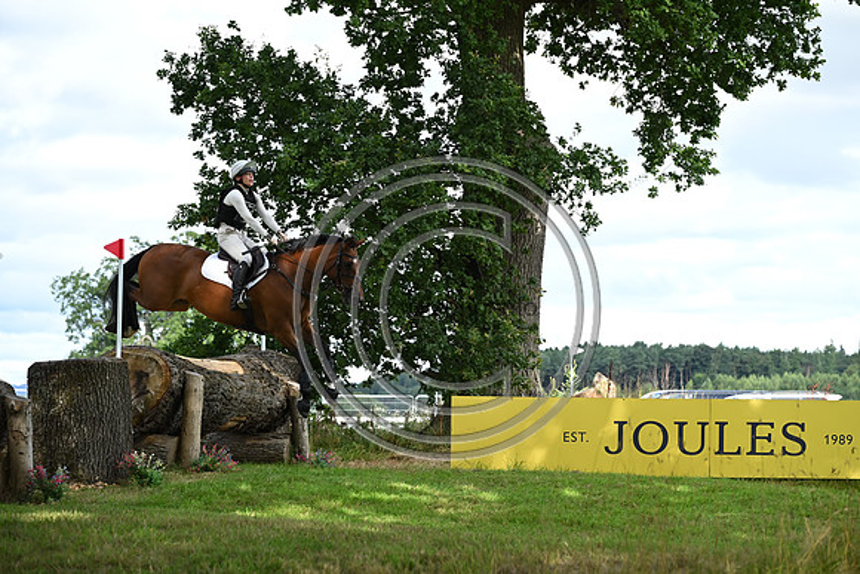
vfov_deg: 14.3
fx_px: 2294
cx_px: 430
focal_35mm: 96
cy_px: 287
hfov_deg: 21.2
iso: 640
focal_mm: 96
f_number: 4.5
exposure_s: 1/1250
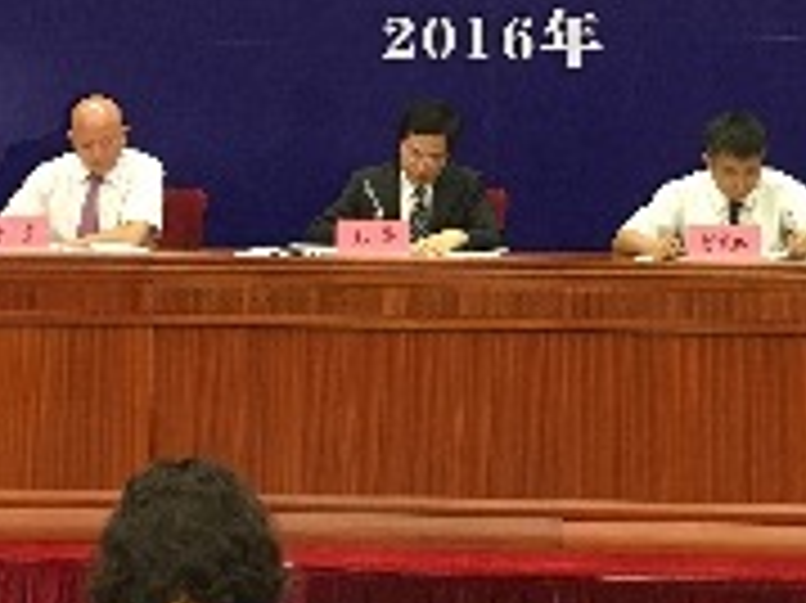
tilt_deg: +4.9
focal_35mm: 94
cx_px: 531
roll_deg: -1.1
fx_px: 2187
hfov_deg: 20.8
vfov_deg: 15.2
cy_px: -115
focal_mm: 4.15
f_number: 2.2
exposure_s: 1/20
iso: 200
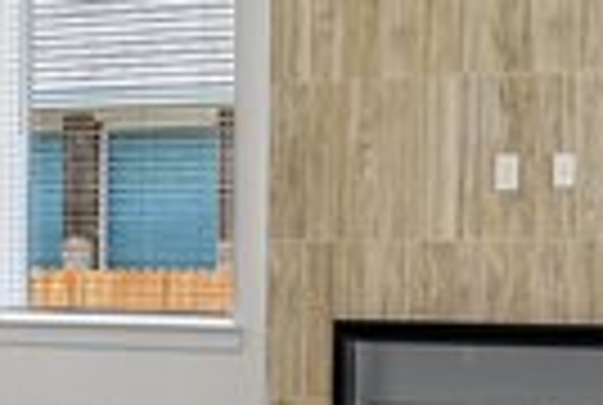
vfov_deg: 16.9
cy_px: 241
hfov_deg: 24.6
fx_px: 1360
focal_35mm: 81
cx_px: 486
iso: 400
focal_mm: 17
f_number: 8
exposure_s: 1/30
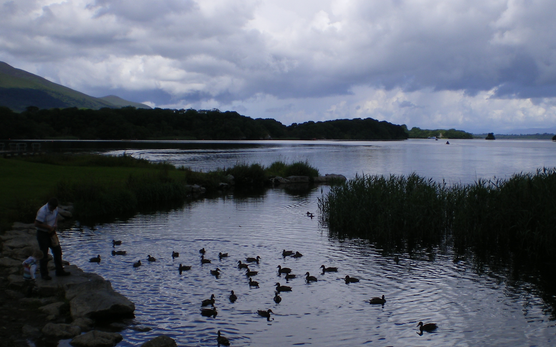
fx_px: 758
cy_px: 132
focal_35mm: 50
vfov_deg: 25.8
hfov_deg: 40.2
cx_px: 311
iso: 64
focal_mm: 6.3
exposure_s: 1/500
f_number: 4.6
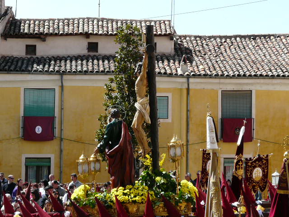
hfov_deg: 19.3
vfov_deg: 14.5
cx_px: 144
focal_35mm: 102
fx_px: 852
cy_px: 108
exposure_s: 1/250
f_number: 5.6
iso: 100
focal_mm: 10.5
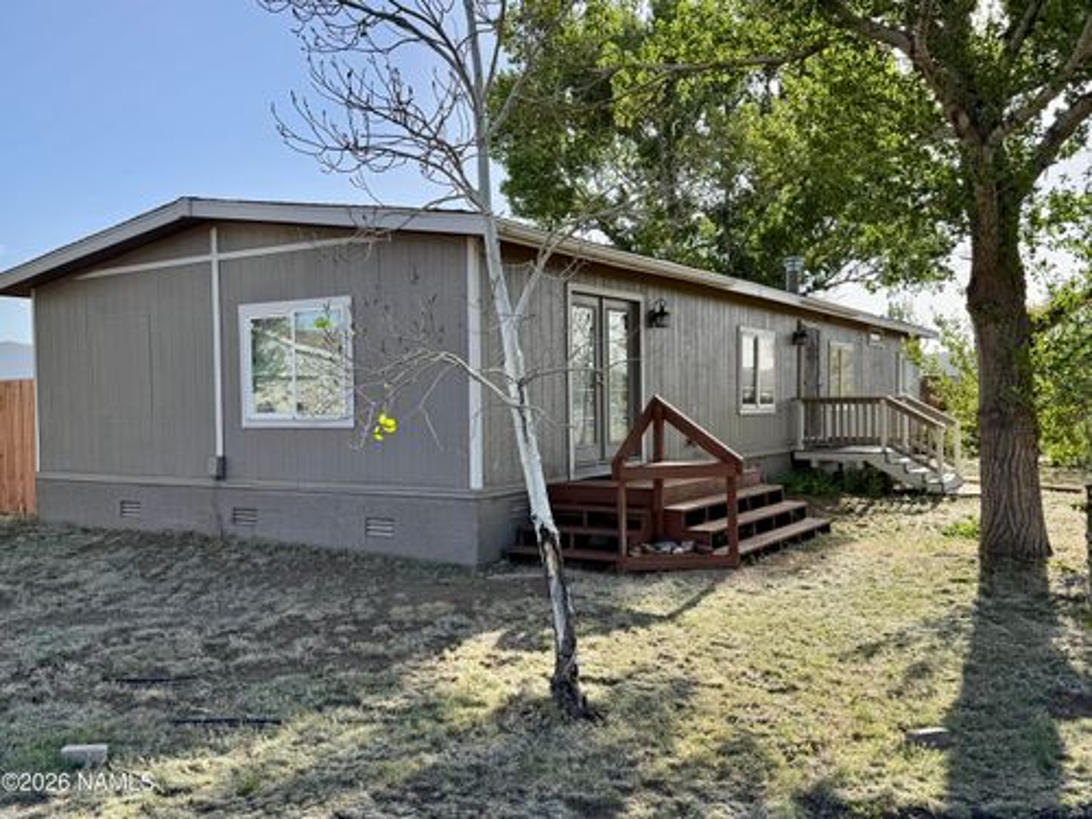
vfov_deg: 56.8
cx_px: 546
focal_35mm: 24
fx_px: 757
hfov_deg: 71.6
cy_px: 410
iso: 80
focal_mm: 6.76
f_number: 1.78
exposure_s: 1/2174
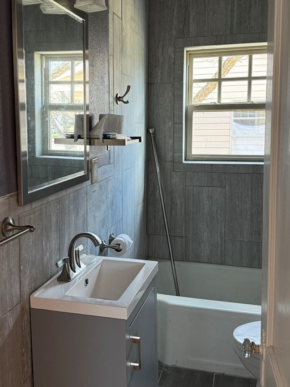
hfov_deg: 39.6
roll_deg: +0.8
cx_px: 131
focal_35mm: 36
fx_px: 402
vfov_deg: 51.2
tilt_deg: -6.6
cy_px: 166
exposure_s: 1/60
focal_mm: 6.86
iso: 160
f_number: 1.78
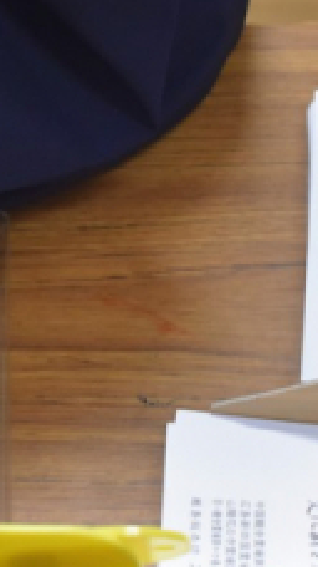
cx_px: -311
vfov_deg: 11.1
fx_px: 2895
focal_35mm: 193
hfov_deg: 6.1
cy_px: 86
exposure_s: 1/60
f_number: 4
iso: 800
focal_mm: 35
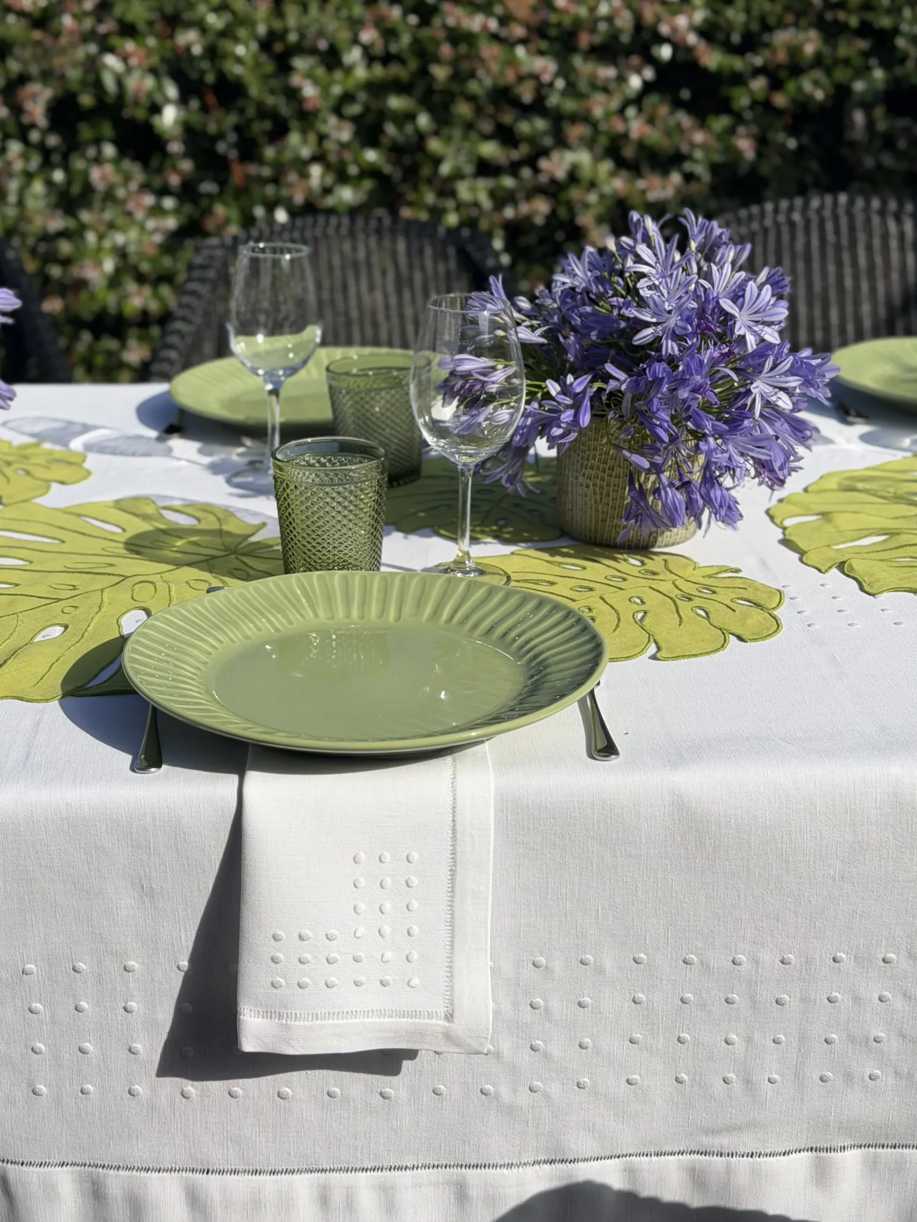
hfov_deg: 26.1
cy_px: 512
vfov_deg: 34.3
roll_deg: +1.2
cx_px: 387
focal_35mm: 56
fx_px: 1978
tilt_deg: -17.0
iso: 64
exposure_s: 1/8772
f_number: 1.78
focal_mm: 6.76
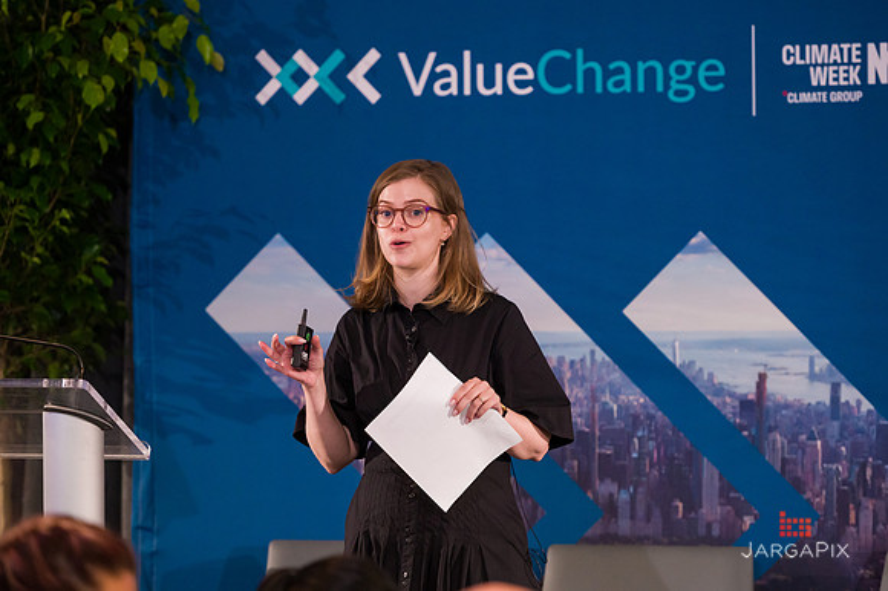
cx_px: 468
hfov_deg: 11.8
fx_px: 4289
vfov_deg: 7.9
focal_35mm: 174
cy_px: 280
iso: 3200
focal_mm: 165
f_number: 3.2
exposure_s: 1/200
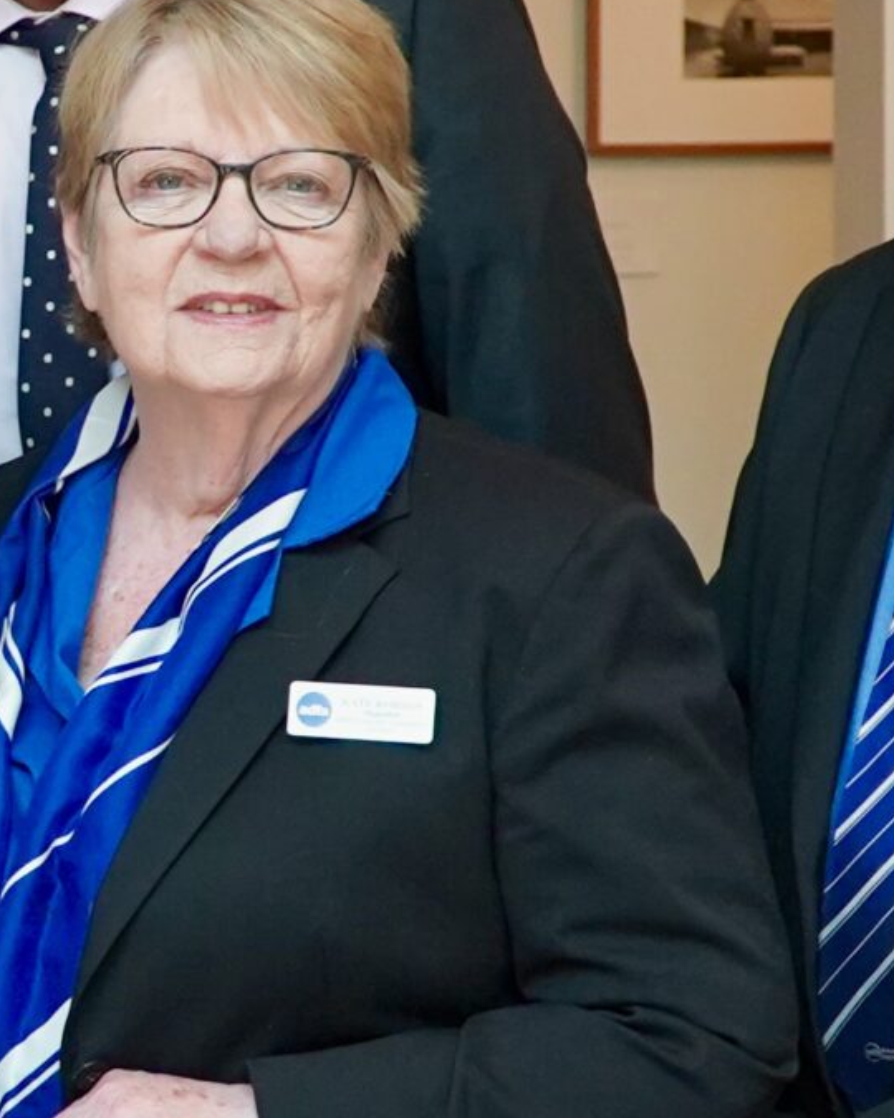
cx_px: -366
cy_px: 465
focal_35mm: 121
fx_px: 4002
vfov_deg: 15.9
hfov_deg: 12.3
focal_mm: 23
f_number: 4
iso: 2000
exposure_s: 1/160
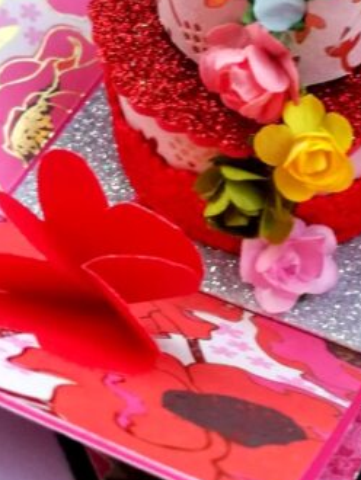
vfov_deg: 30.4
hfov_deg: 22.7
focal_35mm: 63
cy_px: 153
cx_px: 330
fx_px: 875
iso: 200
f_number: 2.2
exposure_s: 1/33.3
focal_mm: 3.83
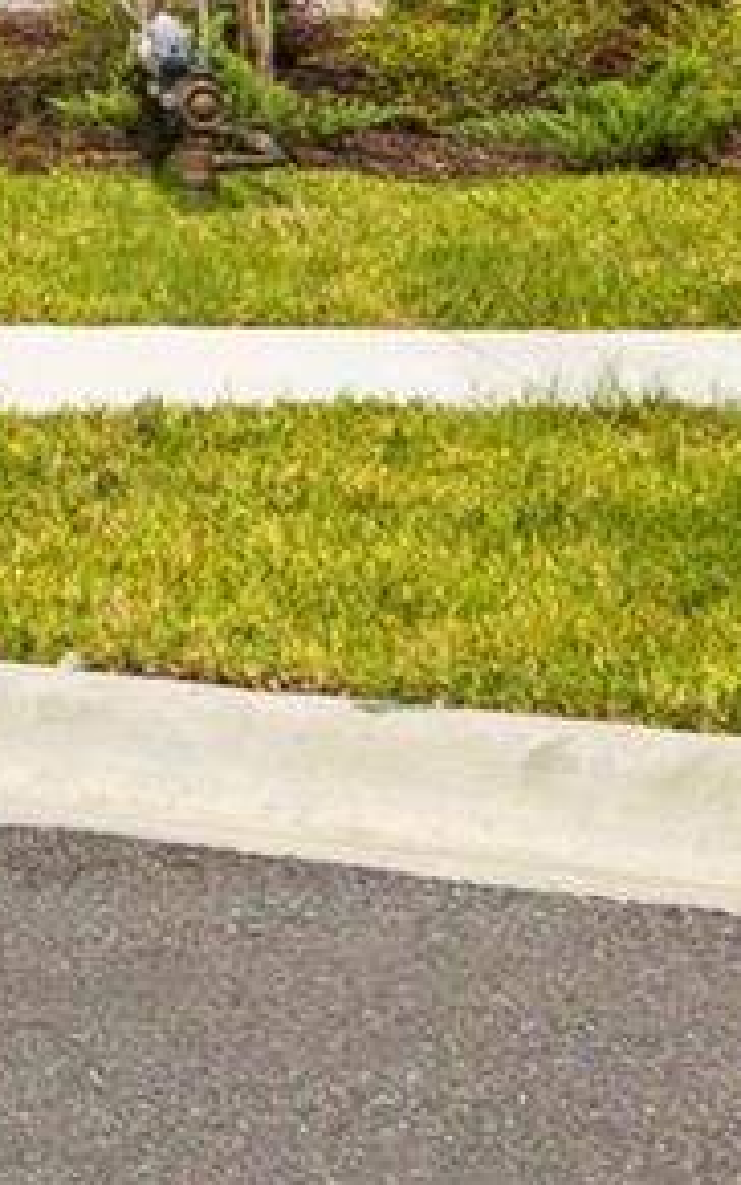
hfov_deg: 5.3
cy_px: -928
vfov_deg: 8.4
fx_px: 7783
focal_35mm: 241
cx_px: -969
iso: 500
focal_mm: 29
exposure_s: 1/250
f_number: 8
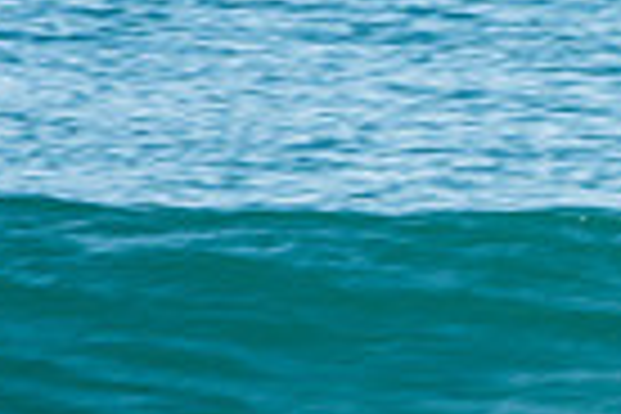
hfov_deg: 0.8
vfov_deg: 0.5
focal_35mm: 2522
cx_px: 1166
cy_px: 151
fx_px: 43501
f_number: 18
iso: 100
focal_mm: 400
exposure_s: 1/50
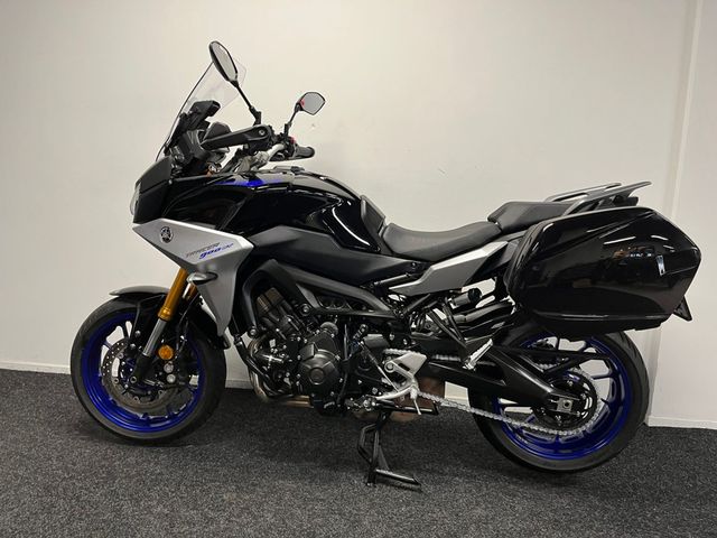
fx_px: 539
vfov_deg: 53.1
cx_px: 358
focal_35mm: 26
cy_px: 269
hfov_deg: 67.3
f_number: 1.6
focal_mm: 5.1
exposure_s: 1/50
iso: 100
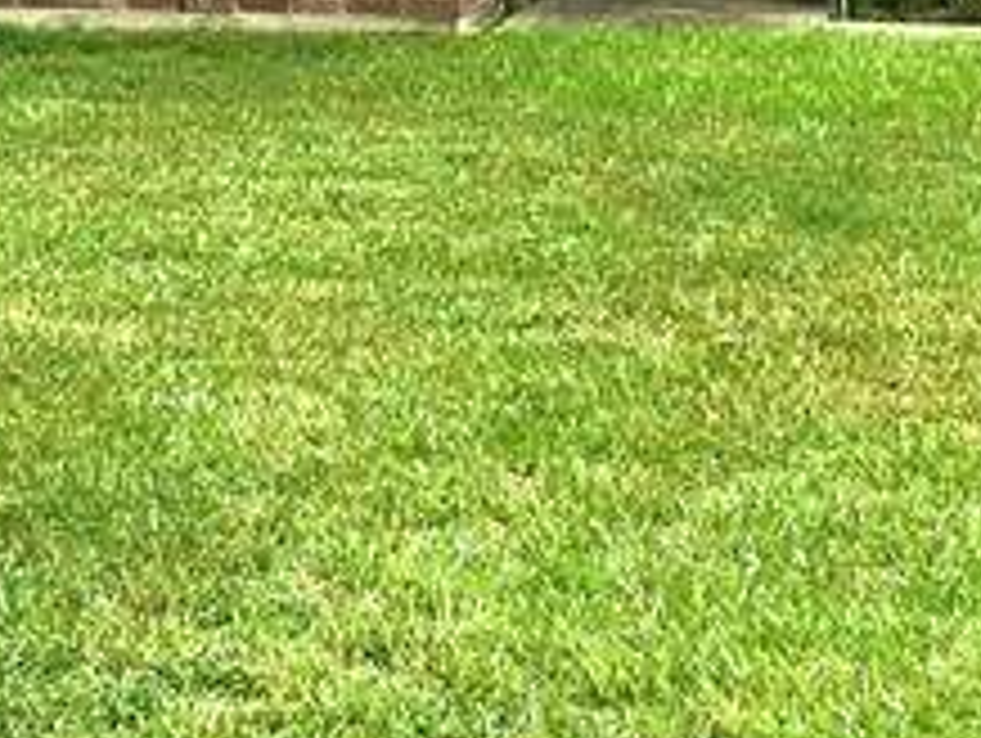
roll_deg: -0.8
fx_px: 3858
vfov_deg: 9.8
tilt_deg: +8.9
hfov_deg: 14.5
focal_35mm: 136
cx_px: 364
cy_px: -922
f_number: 2.2
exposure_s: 1/1923
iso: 25
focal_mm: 4.15
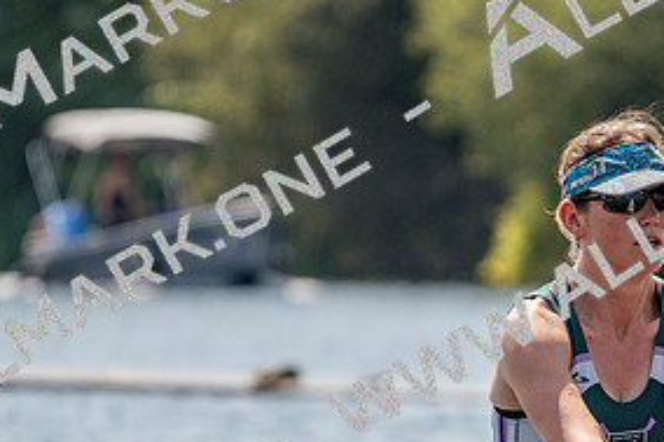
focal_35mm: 626
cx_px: 615
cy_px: 441
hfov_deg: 3.3
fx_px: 11539
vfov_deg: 2.2
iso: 200
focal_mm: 306
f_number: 6.3
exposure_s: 1/1600
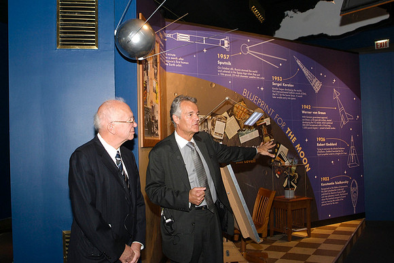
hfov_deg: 53.1
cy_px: 132
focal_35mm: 36
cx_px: 197
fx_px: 394
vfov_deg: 36.9
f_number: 8
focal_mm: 24
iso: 800
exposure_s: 1/20
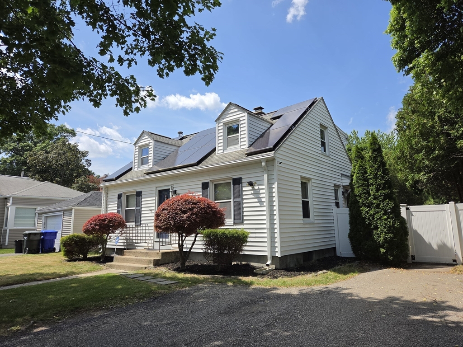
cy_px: 174
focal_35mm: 23
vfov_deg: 58.9
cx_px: 232
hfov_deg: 73.9
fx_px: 308
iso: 80
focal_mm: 5.4
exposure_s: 1/3924
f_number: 1.8
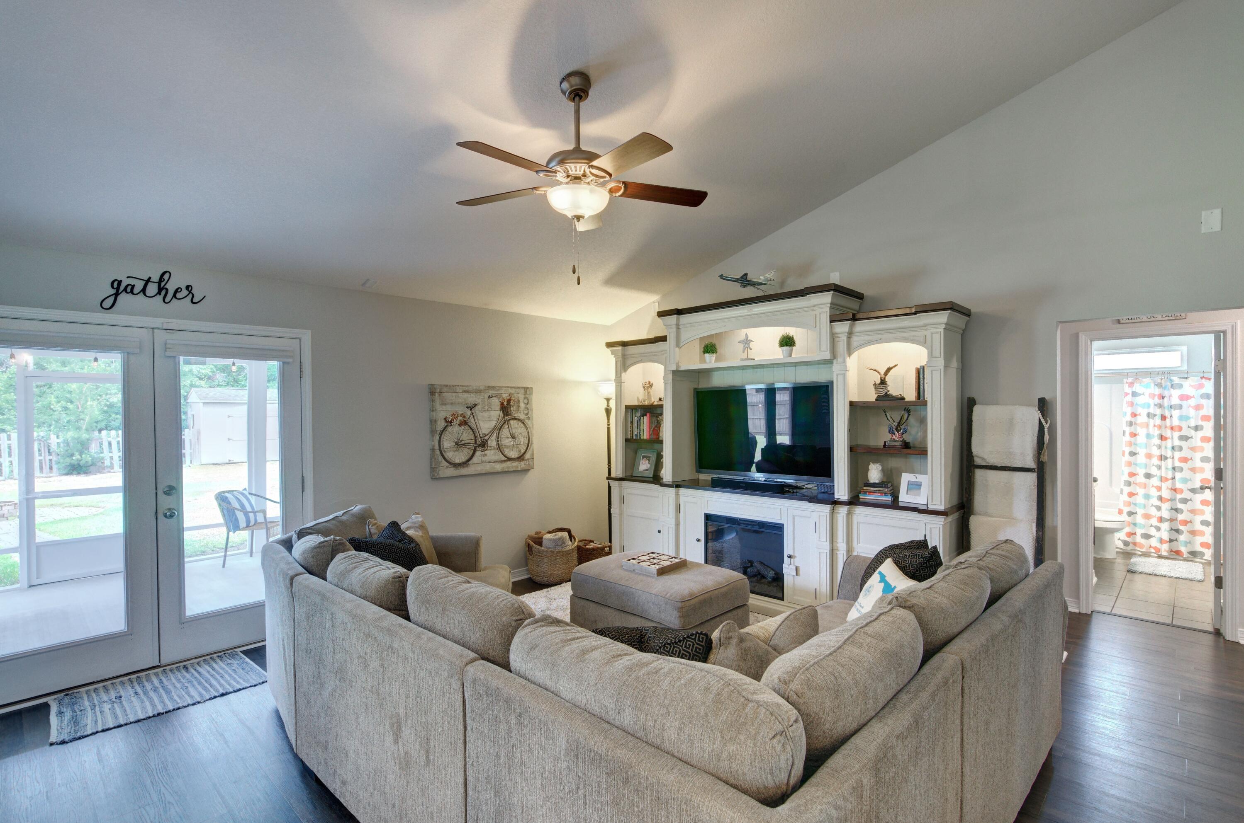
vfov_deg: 71.8
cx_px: 622
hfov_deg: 95.1
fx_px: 569
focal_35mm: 16
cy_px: 412
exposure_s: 1/15
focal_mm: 11
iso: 400
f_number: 9
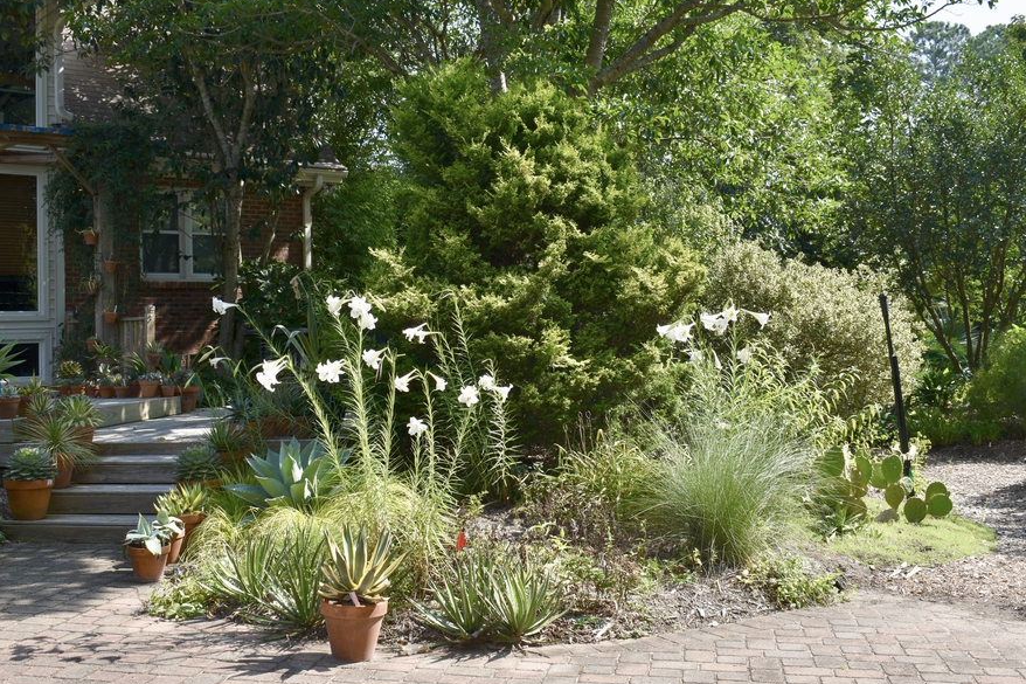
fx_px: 1197
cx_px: 485
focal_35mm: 42
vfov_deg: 31.9
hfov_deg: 46.4
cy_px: 309
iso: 100
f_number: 7.1
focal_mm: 24
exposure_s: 1/200
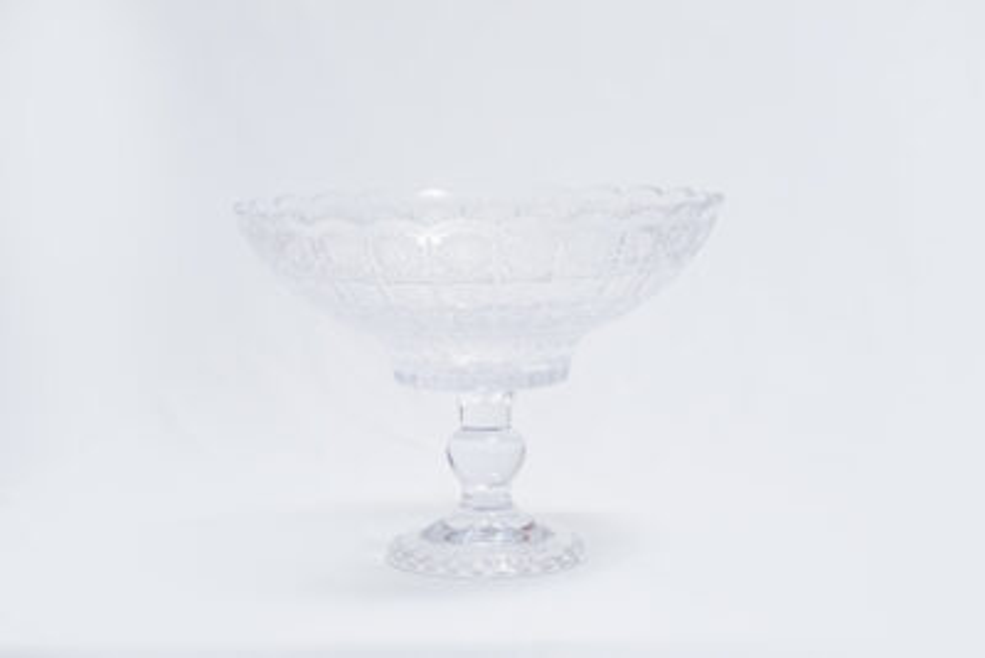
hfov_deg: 24.8
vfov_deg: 16.7
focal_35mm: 82
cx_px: 492
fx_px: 2244
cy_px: 329
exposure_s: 1/125
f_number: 10
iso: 3200
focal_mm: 55
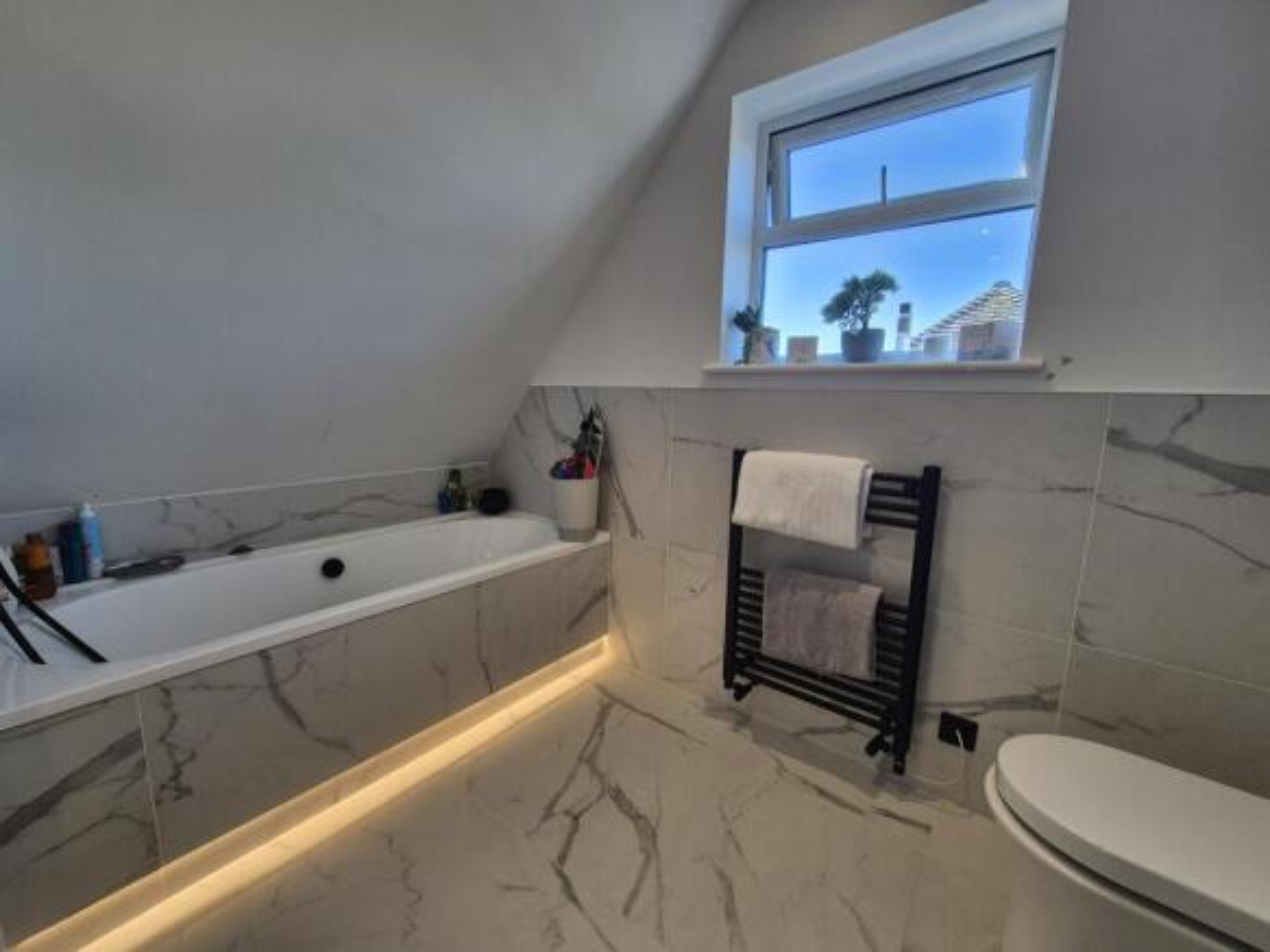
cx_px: 635
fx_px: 477
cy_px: 476
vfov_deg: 89.9
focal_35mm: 13
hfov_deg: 106.2
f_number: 2.2
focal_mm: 2.2
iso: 50
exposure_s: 1/118
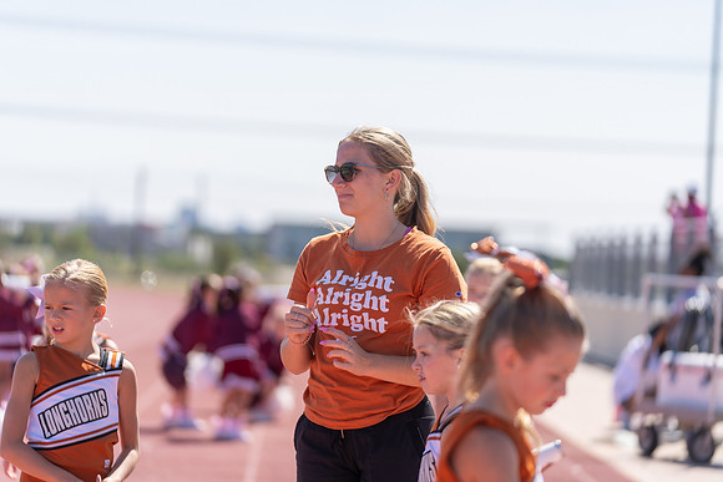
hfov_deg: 14.2
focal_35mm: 144
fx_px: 2893
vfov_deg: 9.5
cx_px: 362
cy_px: 241
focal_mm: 144
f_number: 2.8
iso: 100
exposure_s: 1/2000
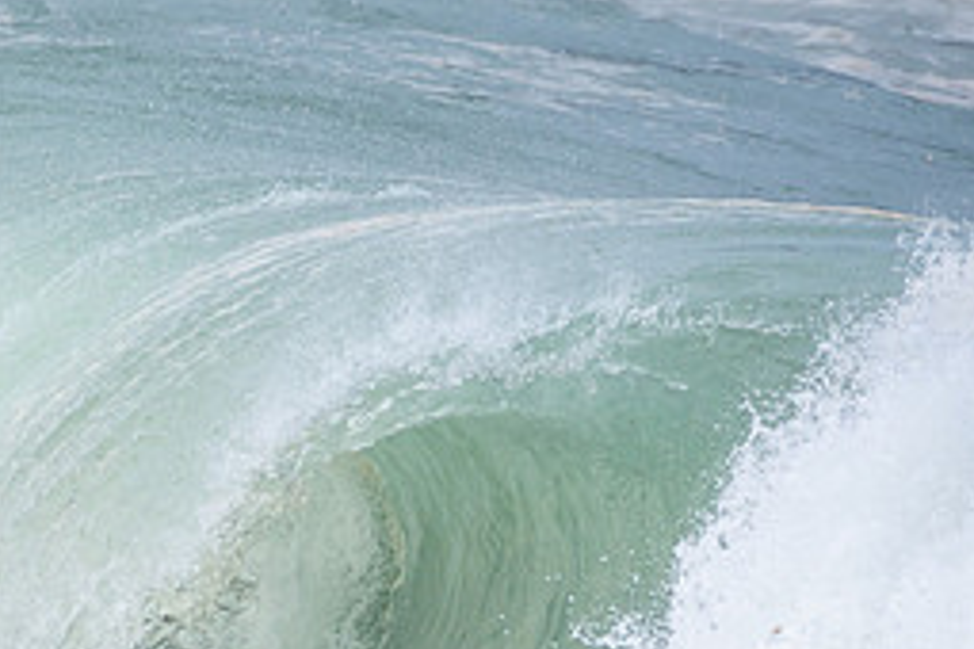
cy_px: 731
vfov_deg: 0.8
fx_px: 46153
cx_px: 176
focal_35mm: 1706
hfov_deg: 1.2
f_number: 5.6
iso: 200
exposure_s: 1/1000
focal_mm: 500
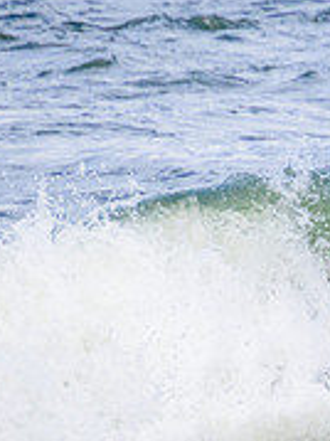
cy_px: 326
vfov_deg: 0.8
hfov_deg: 0.6
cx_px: 680
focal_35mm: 2495
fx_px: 31752
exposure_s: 1/2000
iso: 1400
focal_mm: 800
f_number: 11
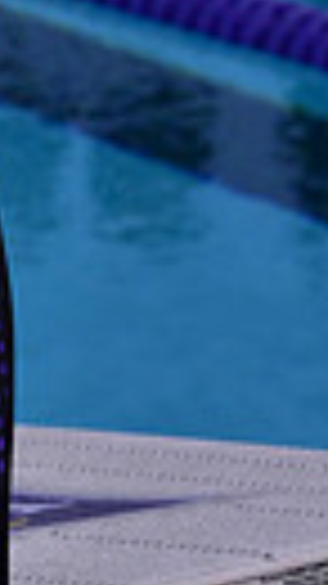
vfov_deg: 3.5
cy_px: -590
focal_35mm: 610
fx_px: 9444
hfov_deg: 2.0
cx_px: -299
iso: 80
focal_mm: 130
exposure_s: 1/250
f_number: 8
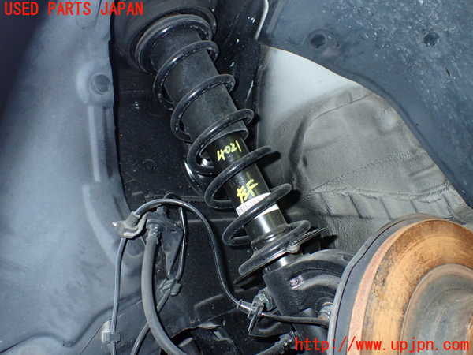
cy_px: 178
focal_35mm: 30
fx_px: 410
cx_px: 236
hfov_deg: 60.0
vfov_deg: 46.8
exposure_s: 1/30
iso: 800
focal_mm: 5.4
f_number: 6.3
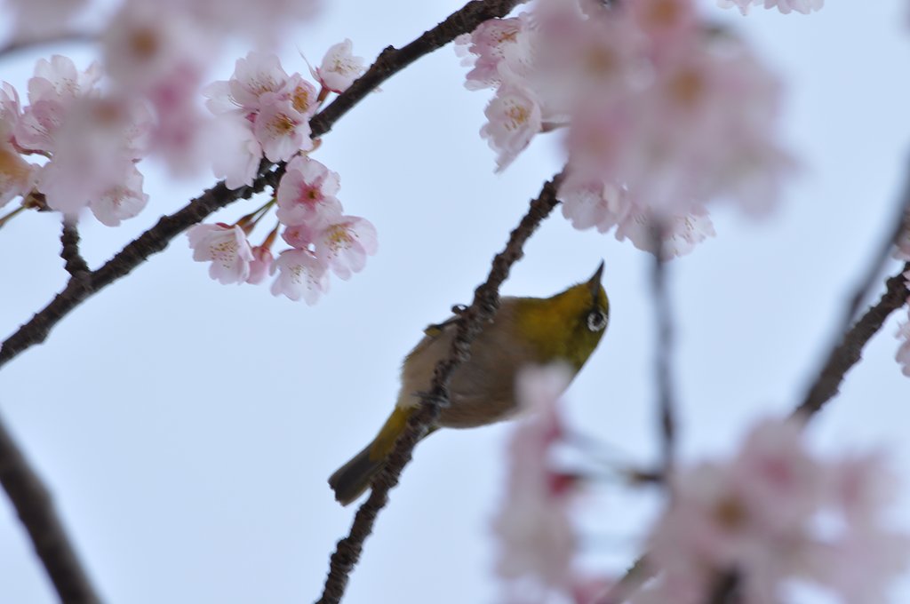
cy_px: 302
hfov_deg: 4.6
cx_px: 455
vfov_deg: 3.0
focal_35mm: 450
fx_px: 11360
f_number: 16
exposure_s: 1/90
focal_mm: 300
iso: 200
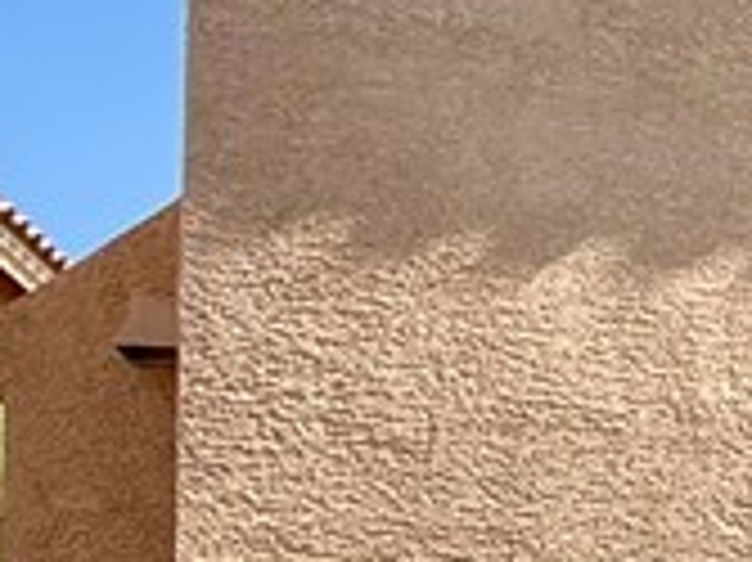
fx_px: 1867
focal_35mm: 86
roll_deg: +3.3
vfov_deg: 16.6
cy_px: 625
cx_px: 1900
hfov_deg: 13.9
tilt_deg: +5.8
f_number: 2.2
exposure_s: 1/841
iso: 50
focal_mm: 2.22
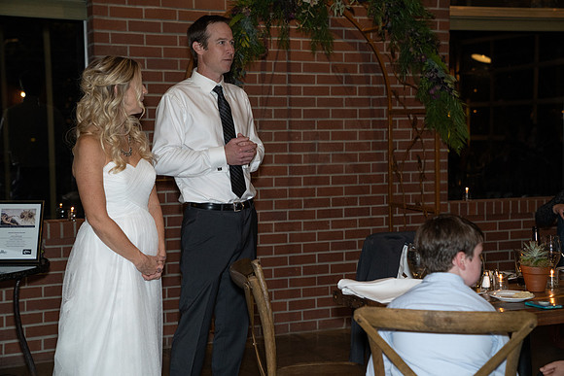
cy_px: 188
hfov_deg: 32.9
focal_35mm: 61
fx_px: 956
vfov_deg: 22.3
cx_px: 282
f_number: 3.5
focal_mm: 61
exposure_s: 1/125
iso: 2500
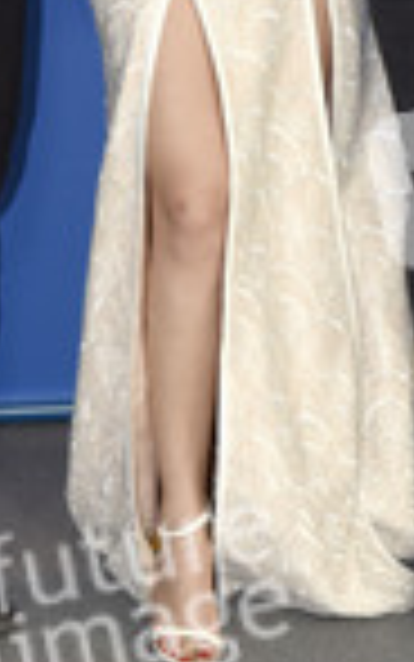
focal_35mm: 158
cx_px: 189
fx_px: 2850
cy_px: -63
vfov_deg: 13.0
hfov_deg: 8.3
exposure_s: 1/160
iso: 640
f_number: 5
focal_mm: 38
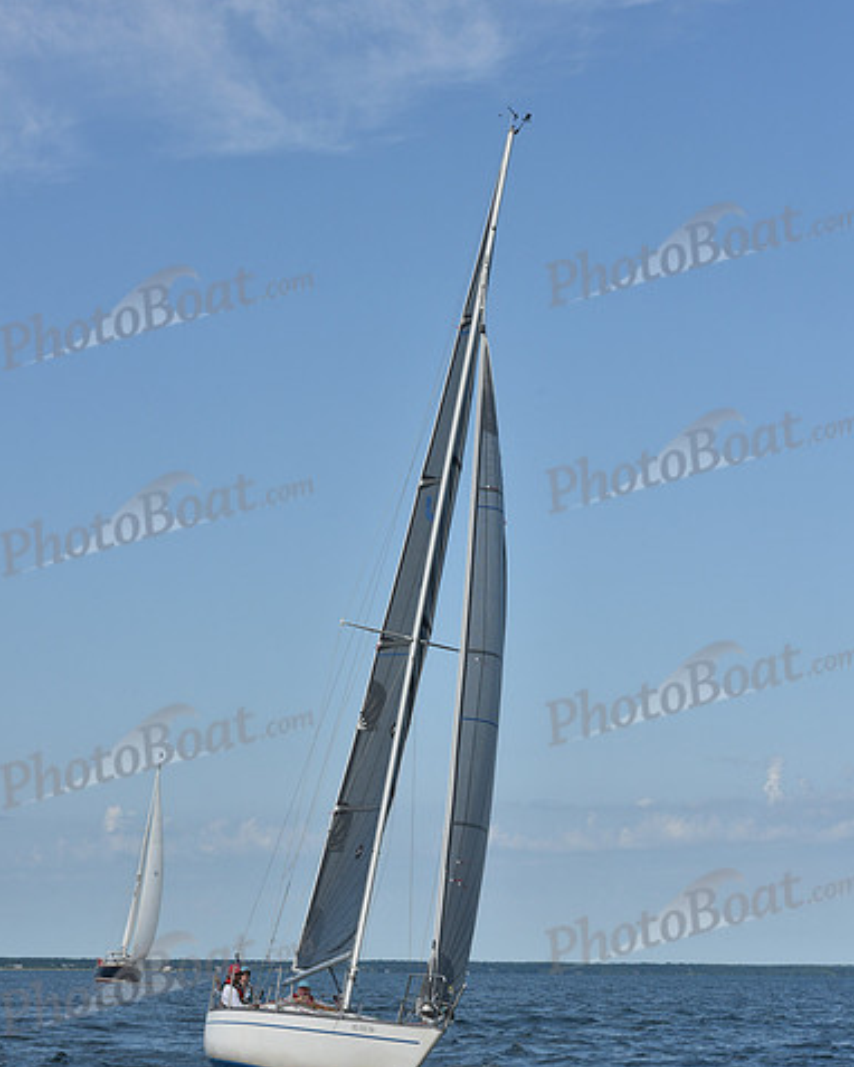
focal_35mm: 97
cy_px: 604
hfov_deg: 15.9
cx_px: 430
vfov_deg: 19.7
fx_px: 3063
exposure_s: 1/1250
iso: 320
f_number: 10
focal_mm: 85
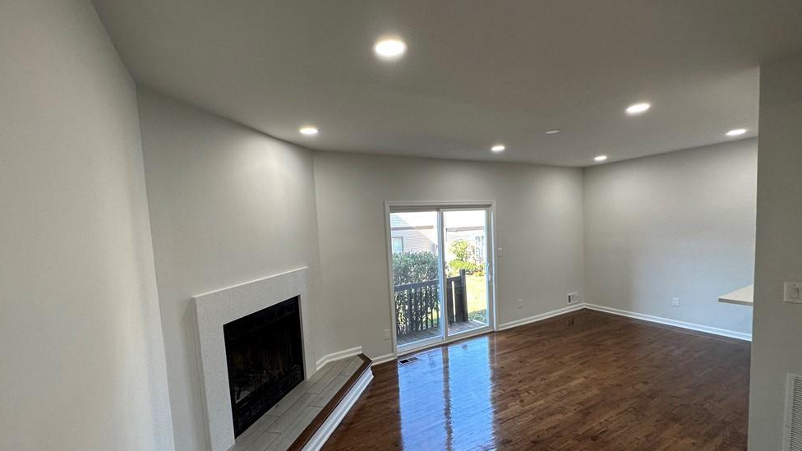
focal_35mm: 16
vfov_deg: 66.9
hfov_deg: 99.4
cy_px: 251
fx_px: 340
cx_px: 402
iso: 125
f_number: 2.2
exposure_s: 1/120
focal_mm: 2.22
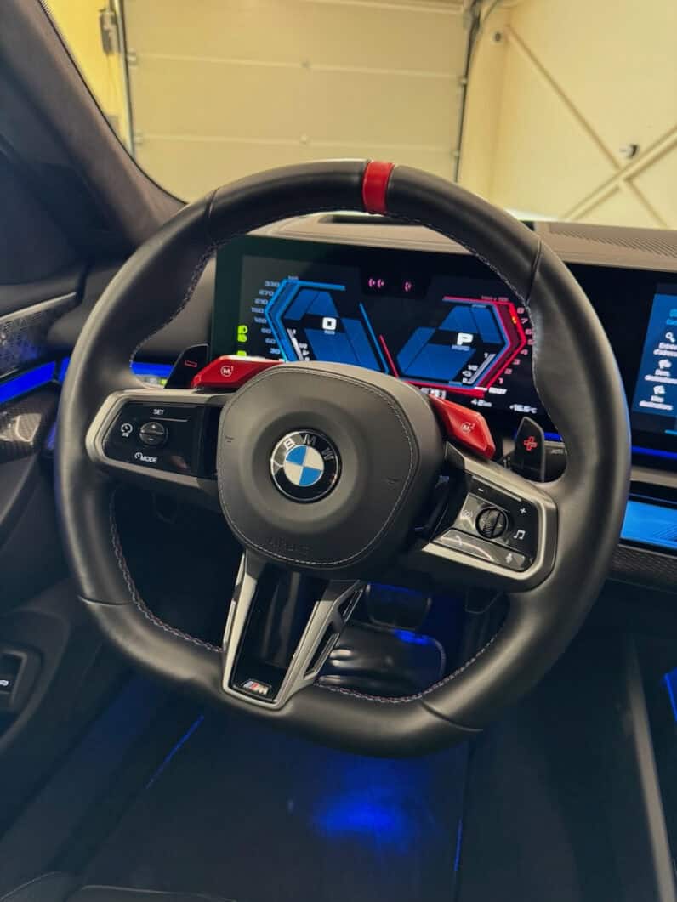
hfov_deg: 56.8
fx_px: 626
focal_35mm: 24
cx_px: 338
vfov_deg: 71.6
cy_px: 451
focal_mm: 6.8
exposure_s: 1/53
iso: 800
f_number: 1.8
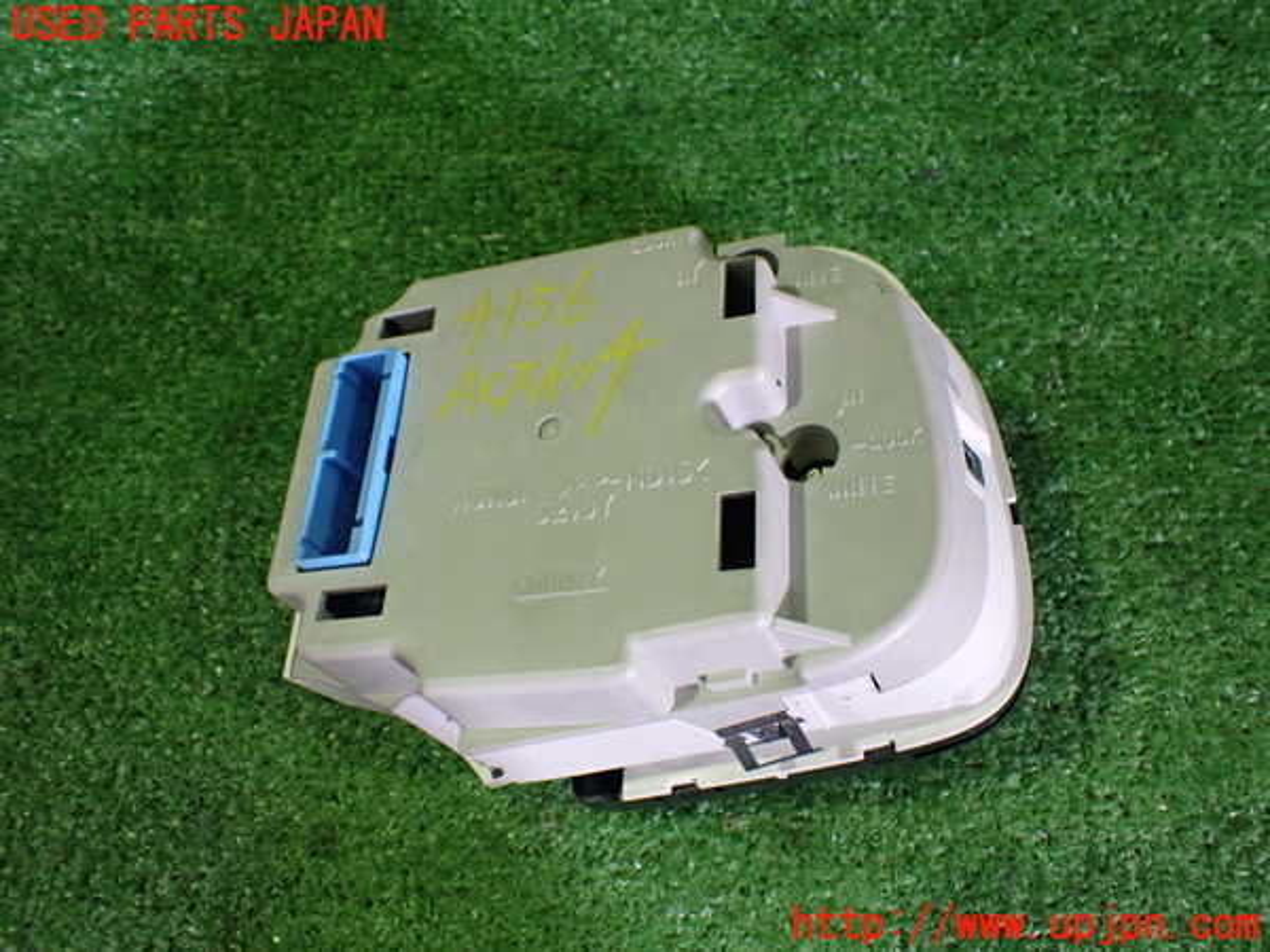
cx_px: 635
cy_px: 476
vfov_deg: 46.8
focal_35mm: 30
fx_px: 1101
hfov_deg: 60.0
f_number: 2.3
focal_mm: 5.4
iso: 800
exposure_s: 1/60
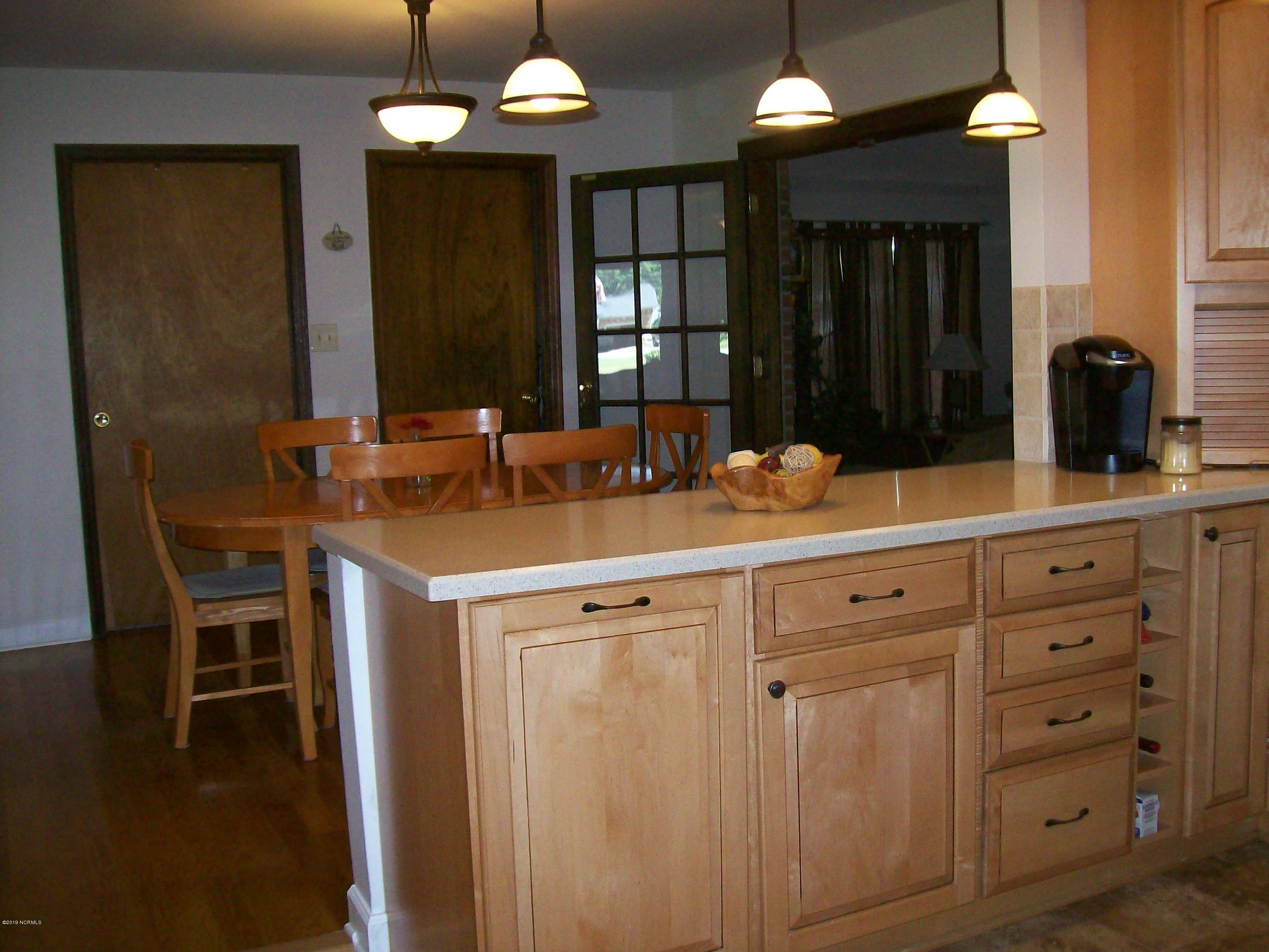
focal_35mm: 36
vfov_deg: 39.7
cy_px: 476
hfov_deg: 51.4
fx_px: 1320
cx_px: 634
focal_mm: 6
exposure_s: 1/64
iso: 200
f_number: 2.7
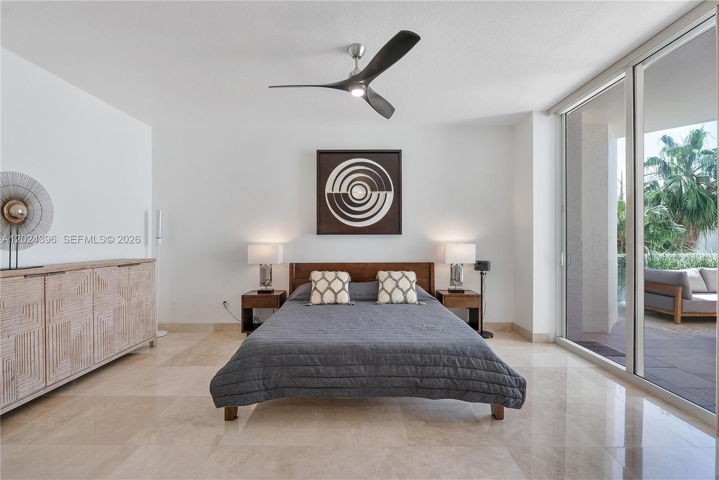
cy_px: 240
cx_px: 360
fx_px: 300
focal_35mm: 15
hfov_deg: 100.4
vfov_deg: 77.3
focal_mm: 10
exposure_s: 1/125
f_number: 8
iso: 800
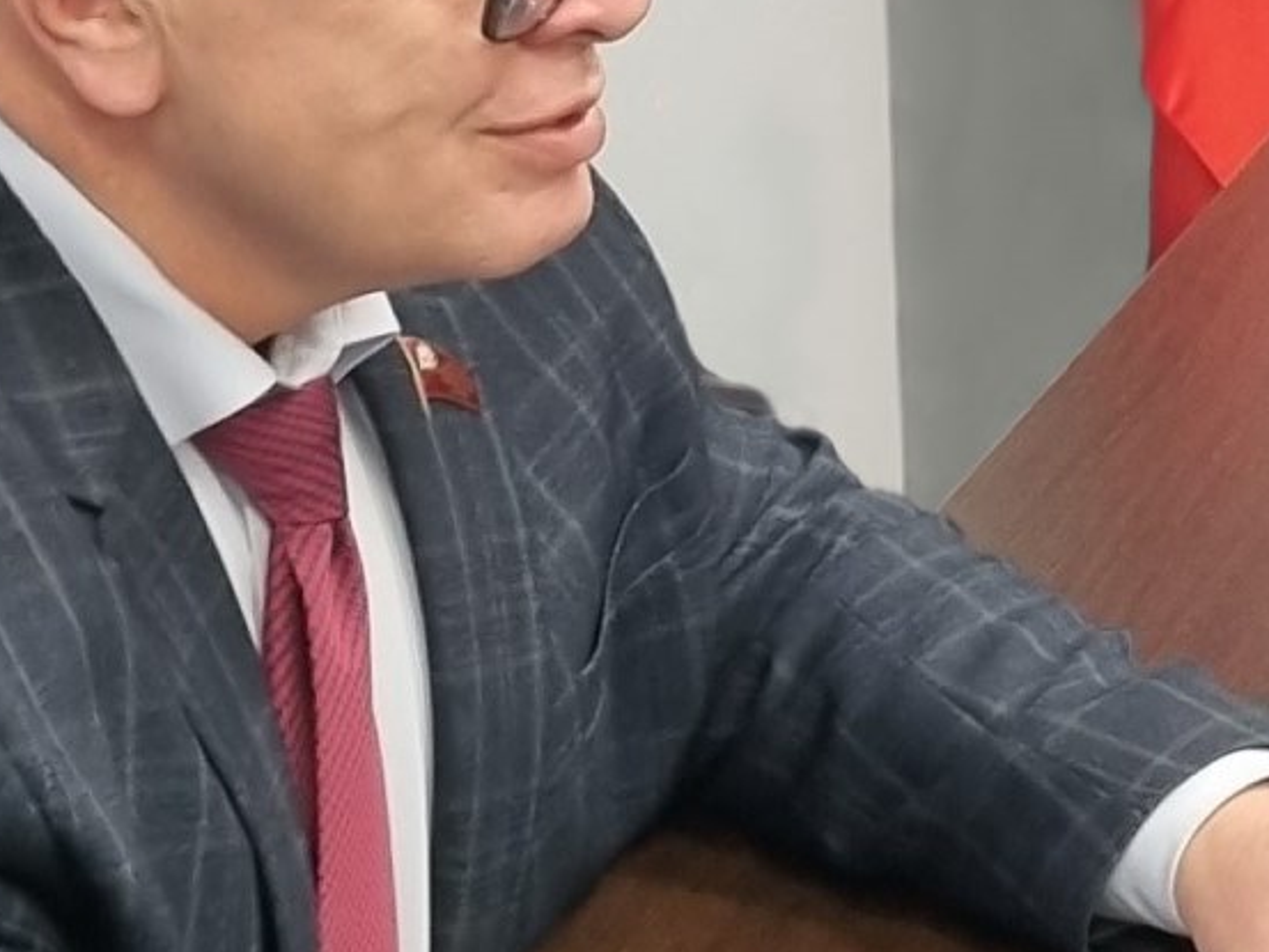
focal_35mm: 141
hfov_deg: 12.2
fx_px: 5170
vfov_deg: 10.3
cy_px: -312
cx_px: 2637
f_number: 1.8
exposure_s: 1/100
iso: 250
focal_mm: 5.4
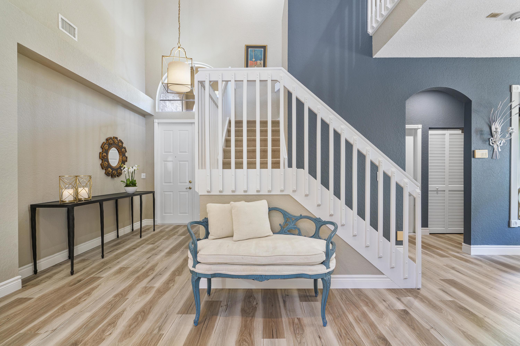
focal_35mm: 16
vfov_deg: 73.7
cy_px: 173
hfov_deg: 96.7
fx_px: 231
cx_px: 260
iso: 400
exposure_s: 1/3
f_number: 9.5
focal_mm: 16
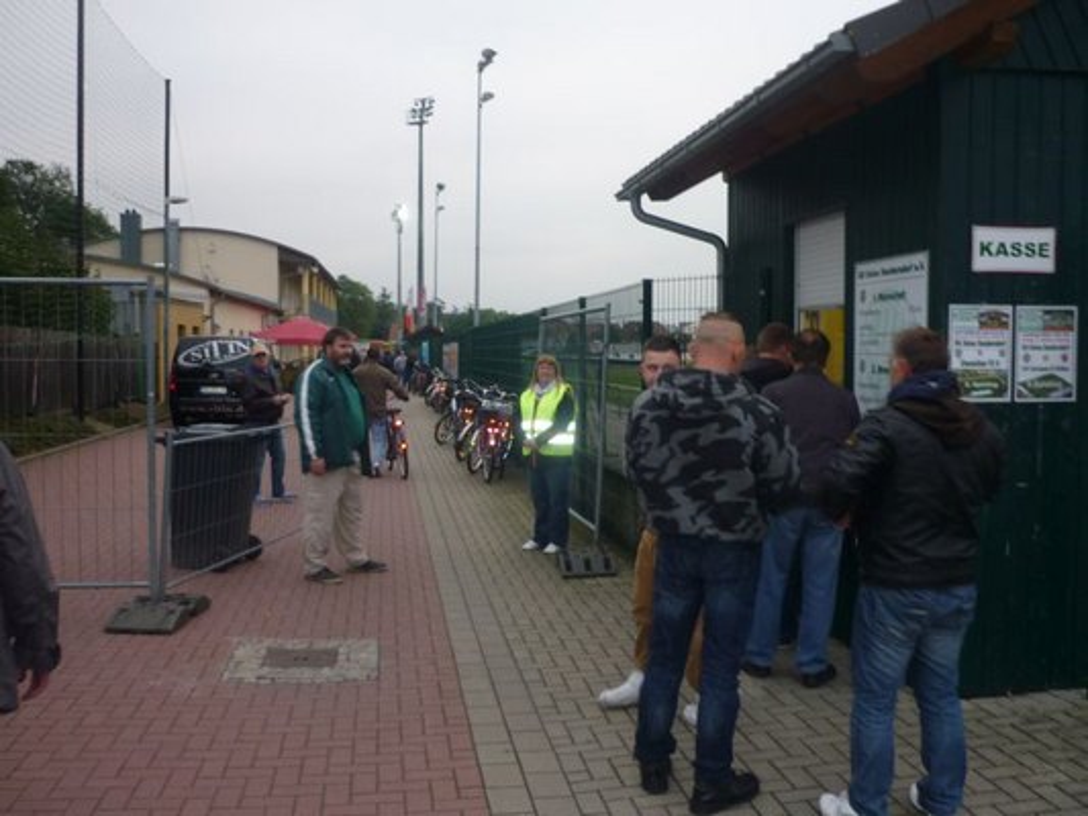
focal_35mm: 33
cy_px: 408
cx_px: 544
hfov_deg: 55.3
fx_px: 1037
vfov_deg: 43.0
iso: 80
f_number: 2.8
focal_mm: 5.5
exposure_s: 1/30
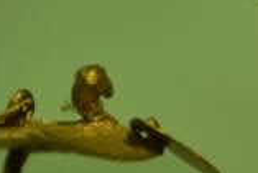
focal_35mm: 420
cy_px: 39
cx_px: 597
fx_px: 3009
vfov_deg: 3.3
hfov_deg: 4.8
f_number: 5.6
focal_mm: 55
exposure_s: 1/8
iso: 100
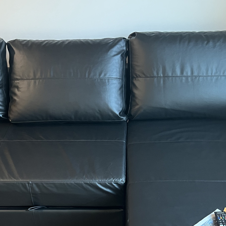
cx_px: 87
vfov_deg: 32.5
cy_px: 182
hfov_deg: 33.3
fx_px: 377
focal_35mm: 51
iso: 500
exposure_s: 1/52
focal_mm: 5.7
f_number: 1.5
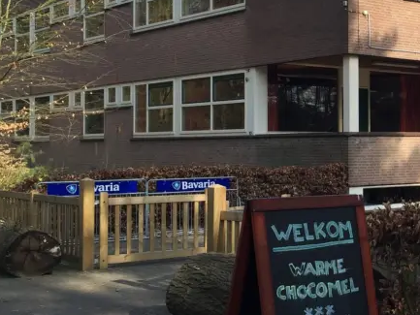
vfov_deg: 21.9
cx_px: 480
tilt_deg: +0.2
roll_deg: -0.3
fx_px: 813
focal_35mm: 67
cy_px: 134
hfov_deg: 26.3
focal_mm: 4.15
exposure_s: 1/1041
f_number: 2.2
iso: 32
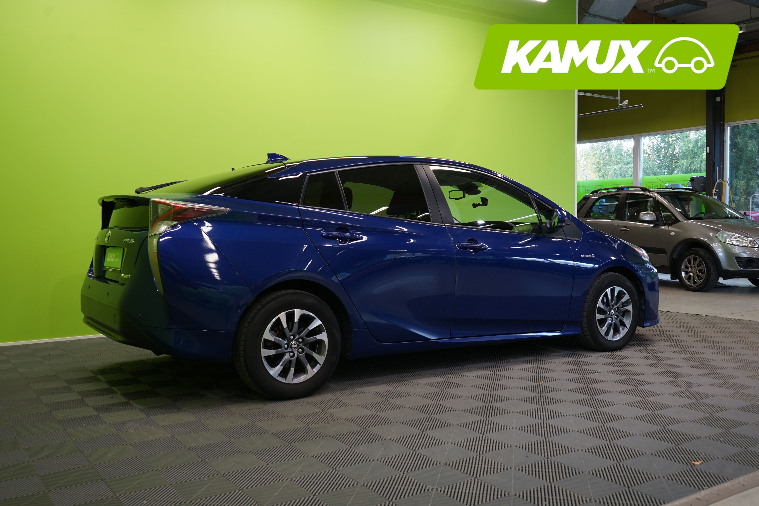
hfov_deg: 57.2
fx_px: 696
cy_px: 253
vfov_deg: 40.0
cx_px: 380
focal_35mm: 33
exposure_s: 1/25
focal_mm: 33
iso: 400
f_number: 5.6
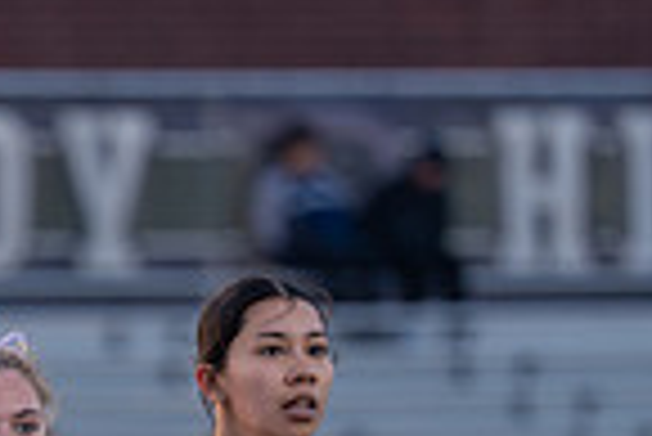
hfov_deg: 2.7
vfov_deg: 1.8
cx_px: -145
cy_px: 748
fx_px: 13814
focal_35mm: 762
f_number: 2.8
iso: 800
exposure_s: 1/1250
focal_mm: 171
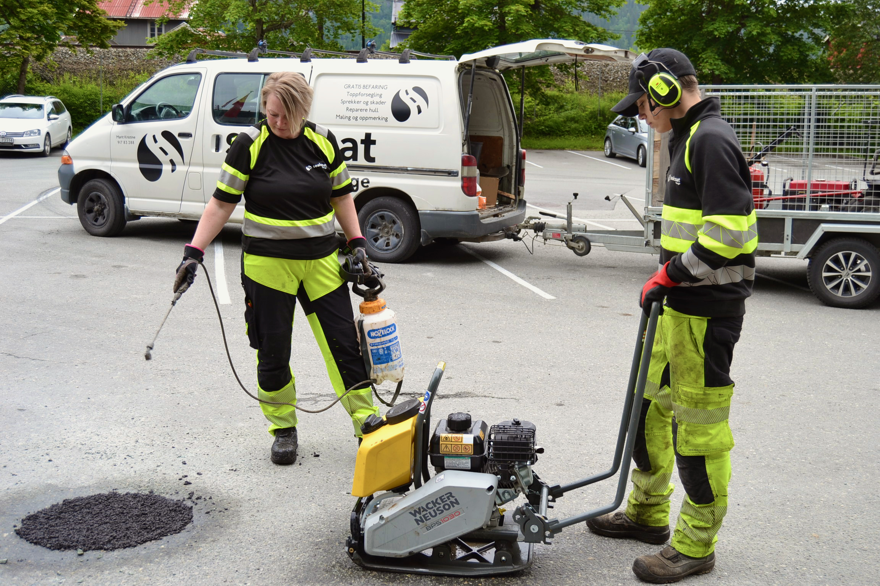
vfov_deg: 34.2
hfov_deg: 49.6
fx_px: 953
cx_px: 440
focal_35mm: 39
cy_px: 293
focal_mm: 26
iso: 100
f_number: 4.5
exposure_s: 1/80
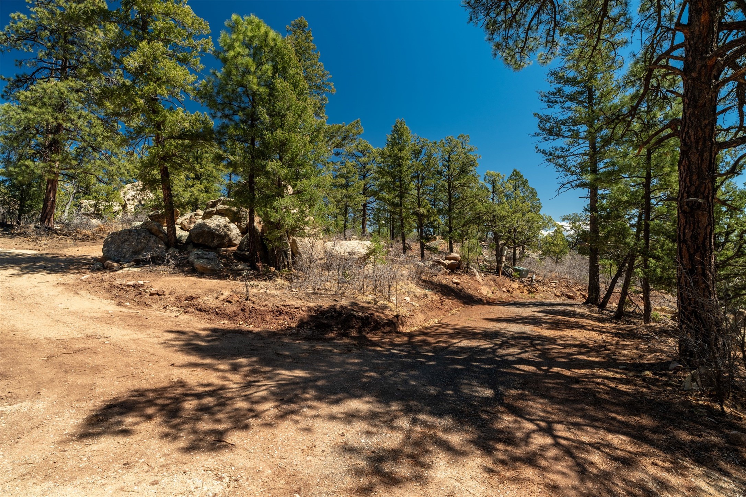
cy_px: 248
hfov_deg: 93.3
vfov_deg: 70.4
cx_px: 373
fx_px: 352
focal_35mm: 17
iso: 125
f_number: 8
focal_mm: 17
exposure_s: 1/1000
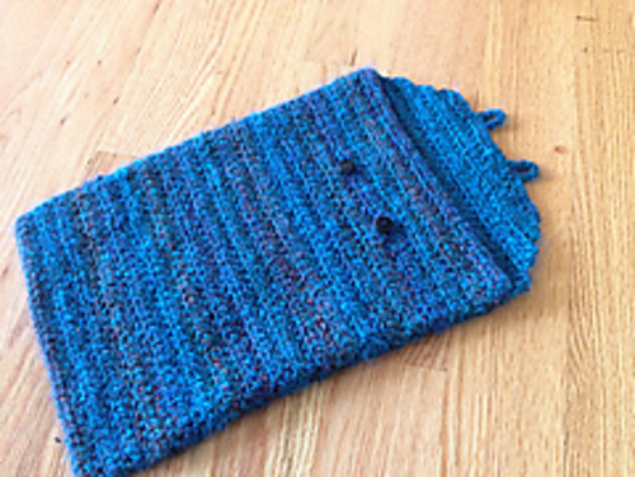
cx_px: 318
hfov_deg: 55.4
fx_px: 605
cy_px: 238
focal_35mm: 33
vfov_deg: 42.9
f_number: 2.4
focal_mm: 4.12
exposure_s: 1/20
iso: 160
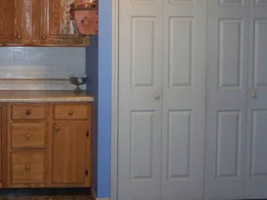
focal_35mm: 75
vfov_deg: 19.6
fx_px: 578
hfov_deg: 25.8
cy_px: 68
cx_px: 83
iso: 200
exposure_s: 1/30
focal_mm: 6.3
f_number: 2.8
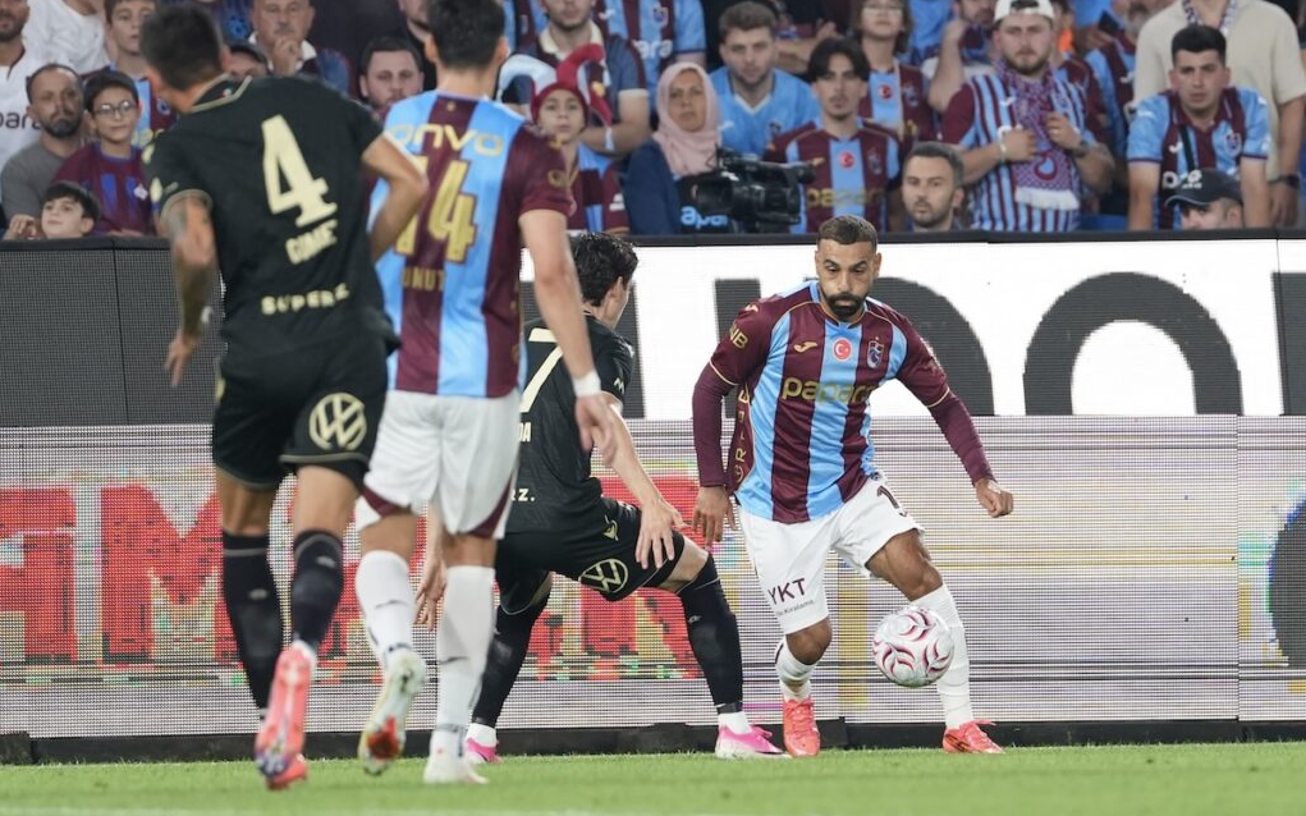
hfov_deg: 4.6
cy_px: 392
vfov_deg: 2.9
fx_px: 16372
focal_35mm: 460
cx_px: 652
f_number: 2.8
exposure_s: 1/1250
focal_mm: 300
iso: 1600
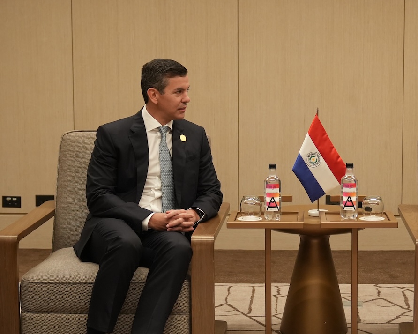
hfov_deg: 21.1
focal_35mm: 90
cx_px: 314
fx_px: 1113
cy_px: 173
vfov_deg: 17.1
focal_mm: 38
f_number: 2.8
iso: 1600
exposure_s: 1/160
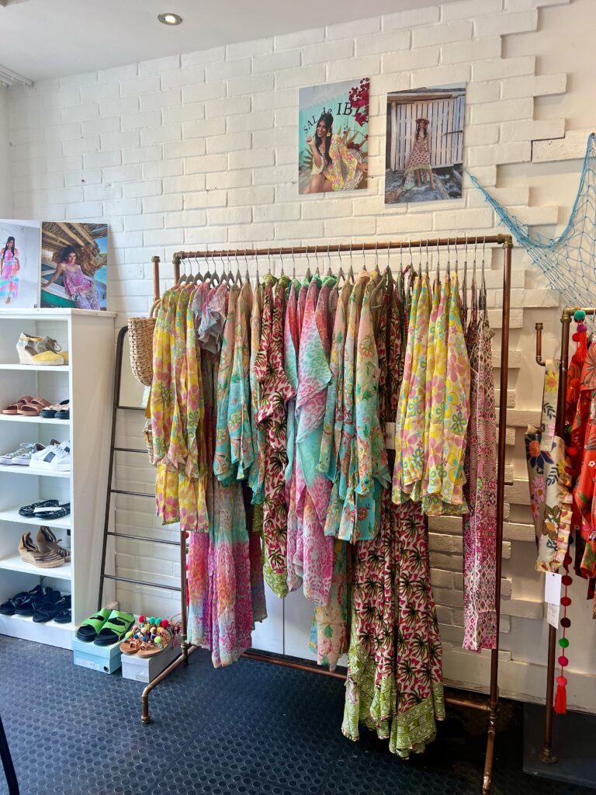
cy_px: 398
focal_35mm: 26
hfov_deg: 53.1
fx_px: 597
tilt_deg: -3.9
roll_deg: +0.1
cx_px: 298
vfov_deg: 67.3
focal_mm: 5.7
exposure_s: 1/100
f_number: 1.5
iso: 40
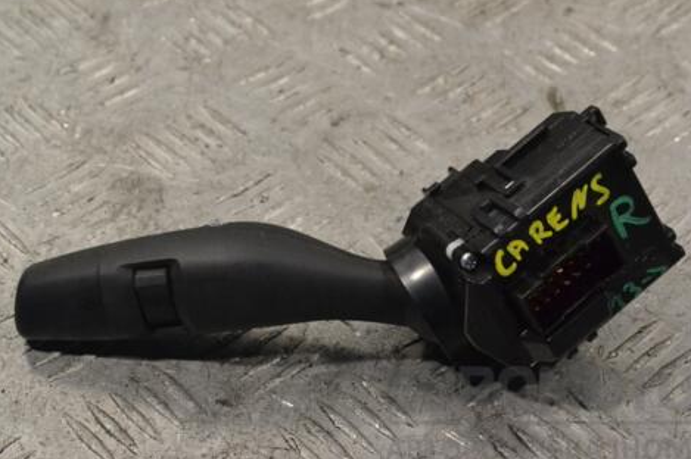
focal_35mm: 106
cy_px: 193
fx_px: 2026
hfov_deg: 19.4
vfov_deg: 12.9
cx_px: 358
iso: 3200
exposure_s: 1/320
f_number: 9
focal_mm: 55
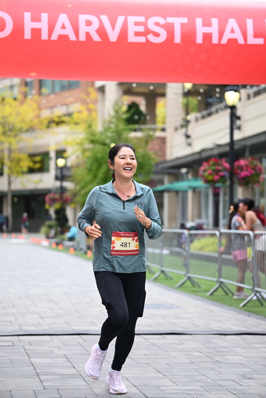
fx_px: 964
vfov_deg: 23.4
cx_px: 133
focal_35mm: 87
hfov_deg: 15.7
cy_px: 199
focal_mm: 87
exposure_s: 1/2000
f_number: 2.8
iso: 640
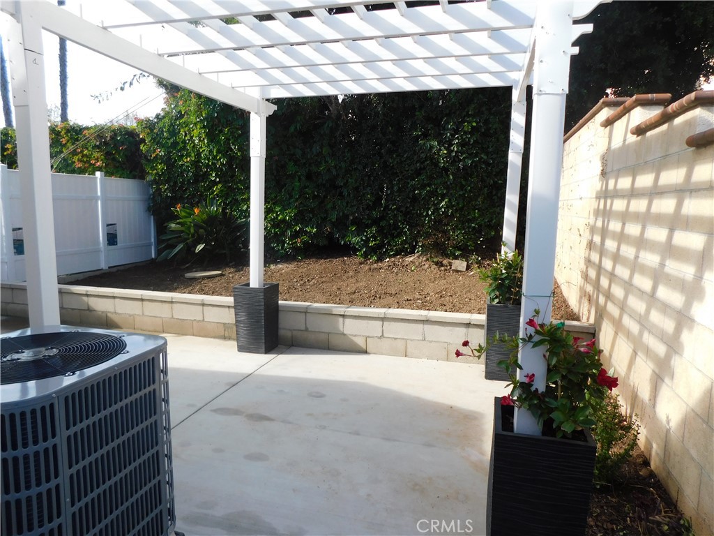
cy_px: 268
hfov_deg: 73.9
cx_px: 357
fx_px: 474
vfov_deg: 58.9
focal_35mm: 23
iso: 125
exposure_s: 1/640
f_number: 3
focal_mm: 4
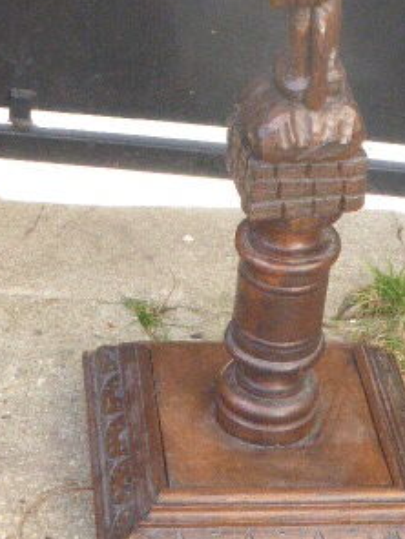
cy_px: 44
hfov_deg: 11.2
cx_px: 270
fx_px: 2059
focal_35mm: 132
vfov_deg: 14.8
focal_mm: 10.3
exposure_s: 1/250
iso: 500
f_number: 4.7
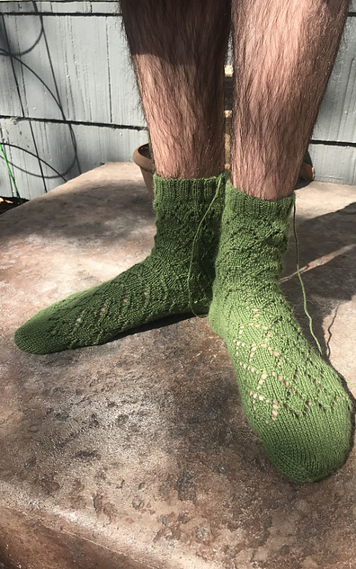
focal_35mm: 30
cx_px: 185
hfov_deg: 41.9
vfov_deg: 62.9
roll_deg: -1.1
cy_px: 286
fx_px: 465
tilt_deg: -30.2
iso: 20
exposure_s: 1/1140
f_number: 1.8
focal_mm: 3.99
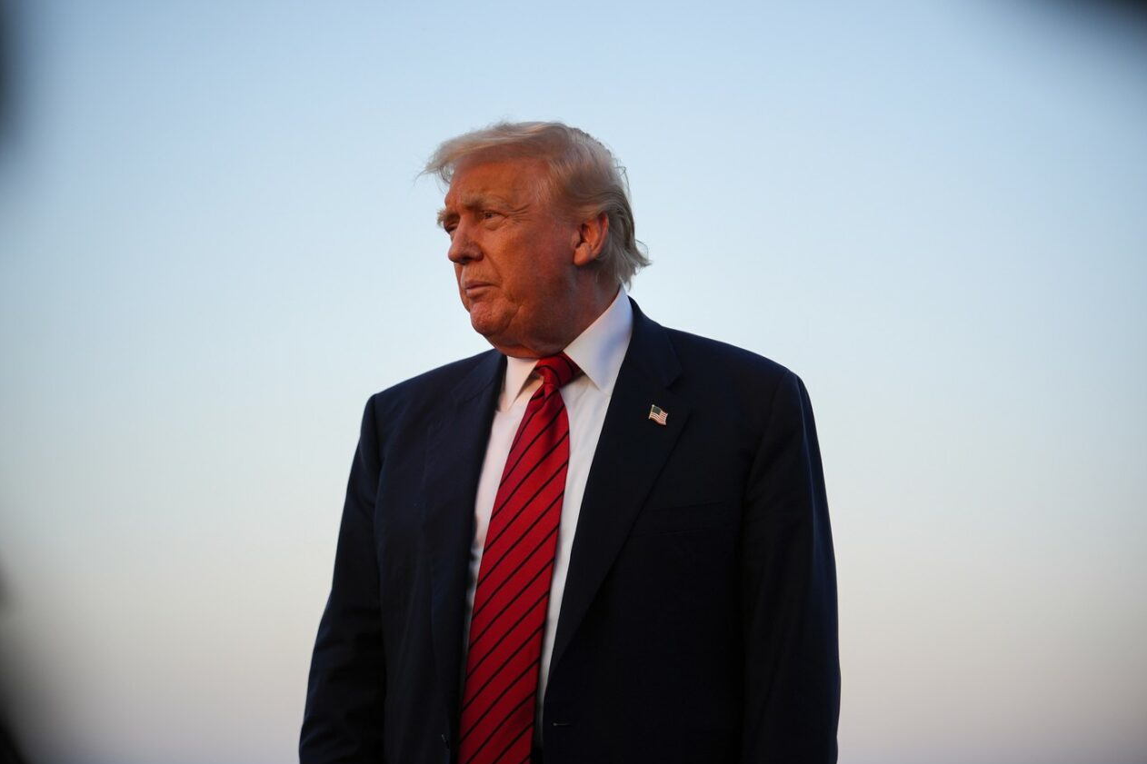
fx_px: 2262
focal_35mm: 71
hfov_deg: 28.5
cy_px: 387
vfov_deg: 19.2
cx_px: 580
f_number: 2.8
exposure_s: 1/800
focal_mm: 70
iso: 250
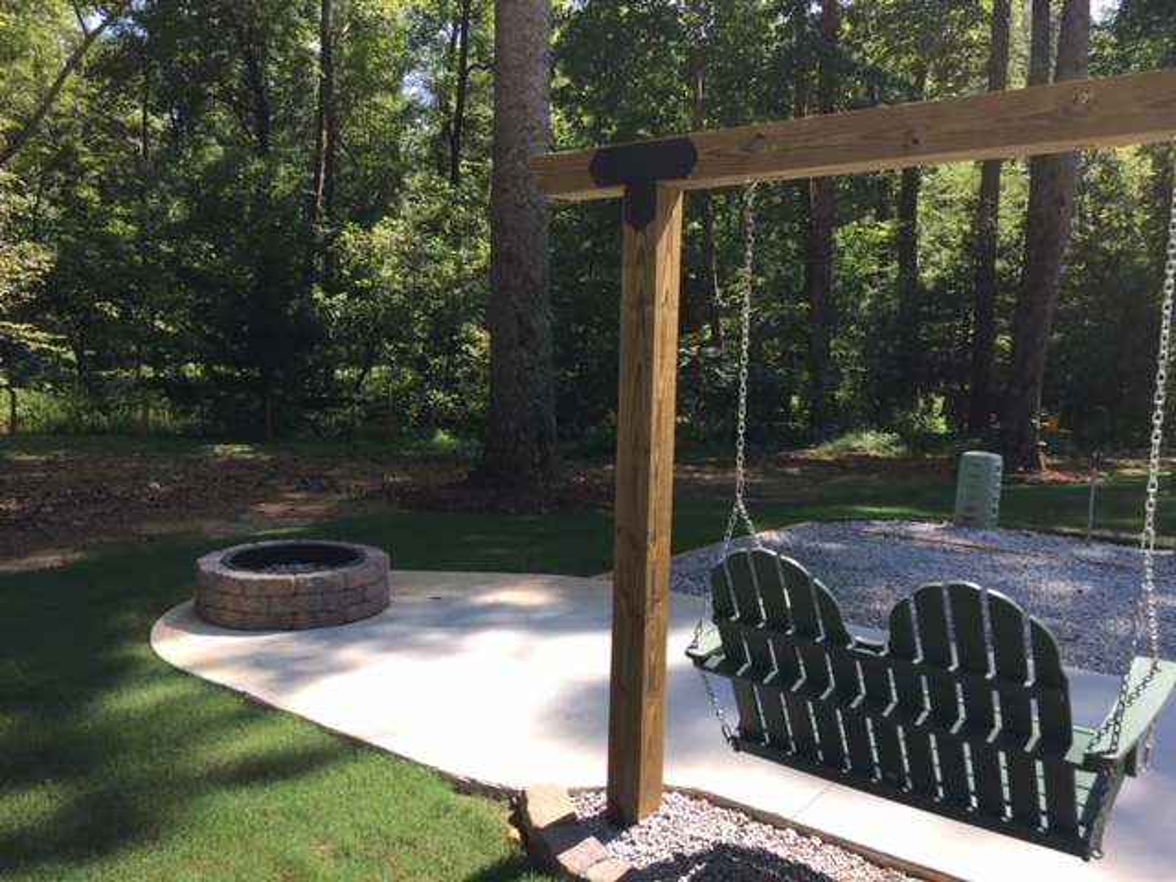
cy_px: 441
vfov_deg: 48.2
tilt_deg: -4.9
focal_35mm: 29
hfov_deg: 61.7
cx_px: 588
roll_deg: -1.7
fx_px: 985
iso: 32
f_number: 2.2
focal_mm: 4.15
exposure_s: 1/590
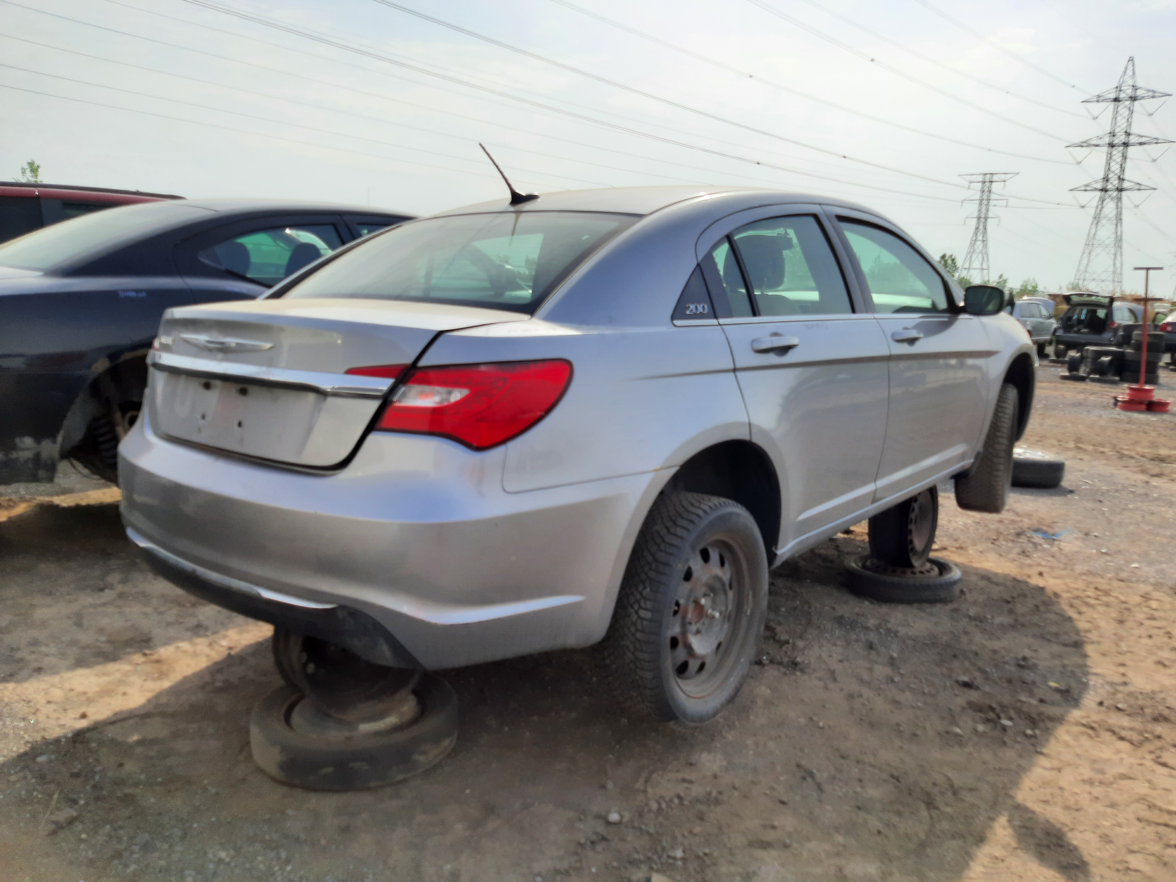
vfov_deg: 53.1
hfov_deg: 67.3
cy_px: 441
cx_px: 588
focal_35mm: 26
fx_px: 883
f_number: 1.7
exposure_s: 1/2110
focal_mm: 3.92
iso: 40
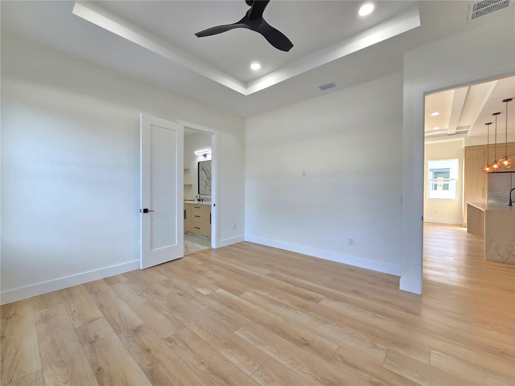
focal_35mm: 13
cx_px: 258
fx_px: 193
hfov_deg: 106.2
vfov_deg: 89.9
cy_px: 193
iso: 64
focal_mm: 2.2
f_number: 2.2
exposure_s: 1/60
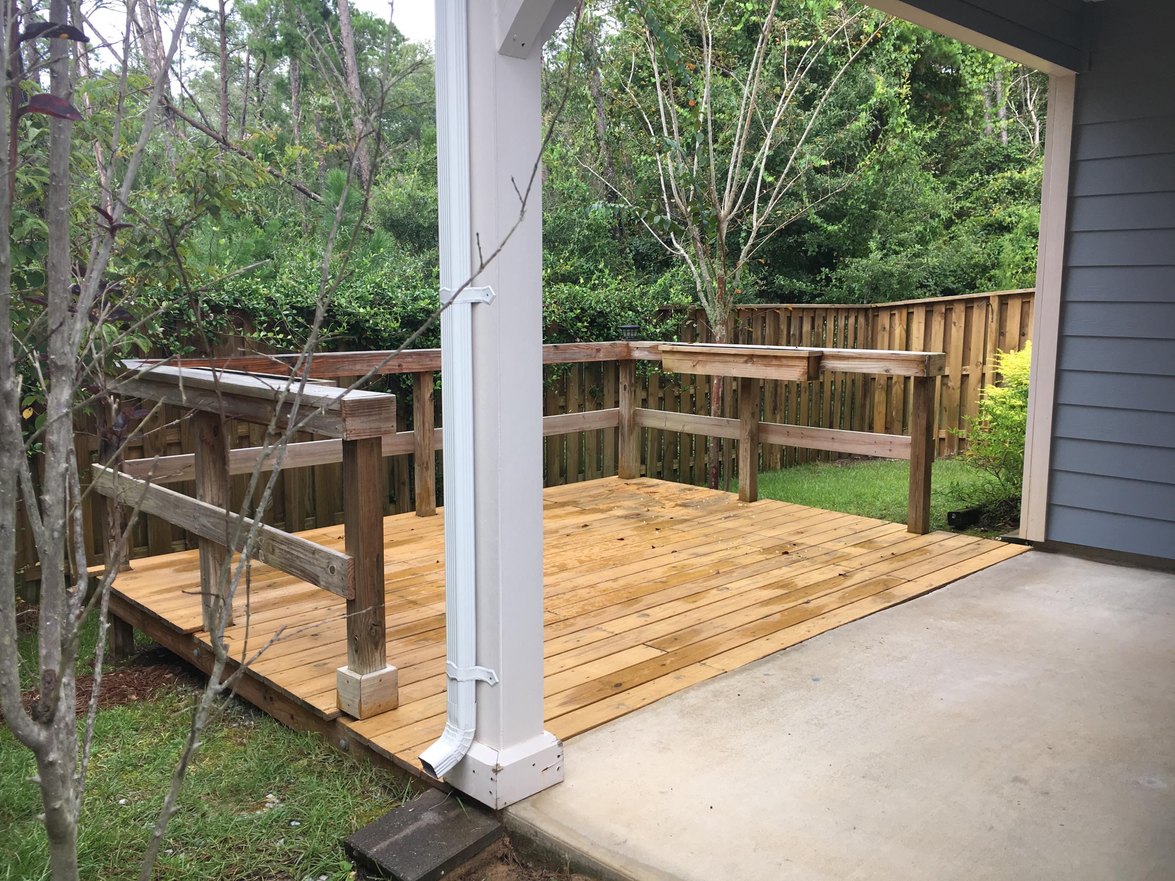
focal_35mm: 29
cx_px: 588
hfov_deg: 61.7
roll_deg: +0.2
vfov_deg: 48.2
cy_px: 440
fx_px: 984
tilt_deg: -8.4
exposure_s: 1/151
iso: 25
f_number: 2.2
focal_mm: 4.15
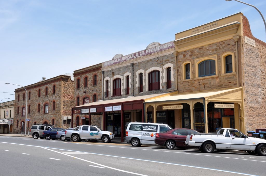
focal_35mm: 42
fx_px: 310
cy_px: 88
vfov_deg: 31.8
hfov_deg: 46.5
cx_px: 133
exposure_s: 1/160
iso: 200
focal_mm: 28
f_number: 13
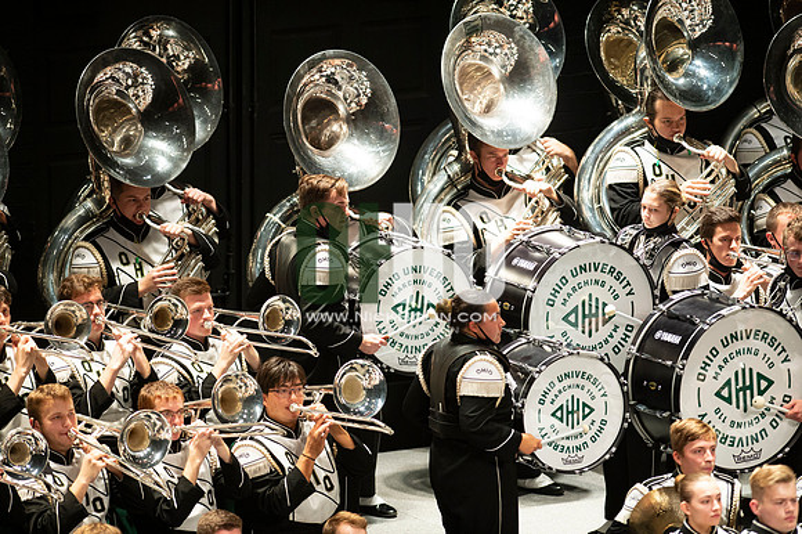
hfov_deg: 6.9
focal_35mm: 300
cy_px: 267
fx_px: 6679
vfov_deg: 4.6
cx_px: 401
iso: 3200
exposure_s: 1/500
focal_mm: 300
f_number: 2.8
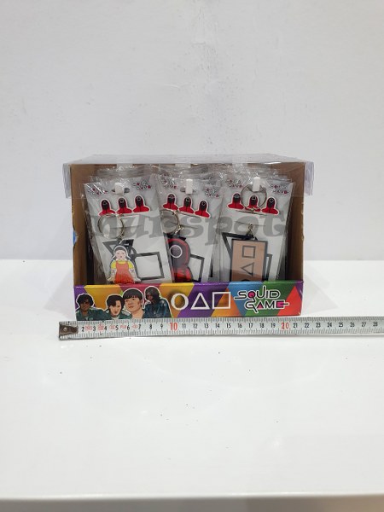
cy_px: 256
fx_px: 385
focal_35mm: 26
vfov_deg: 67.3
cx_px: 192
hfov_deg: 53.1
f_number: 1.5
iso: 125
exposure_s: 1/100
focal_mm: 4.32
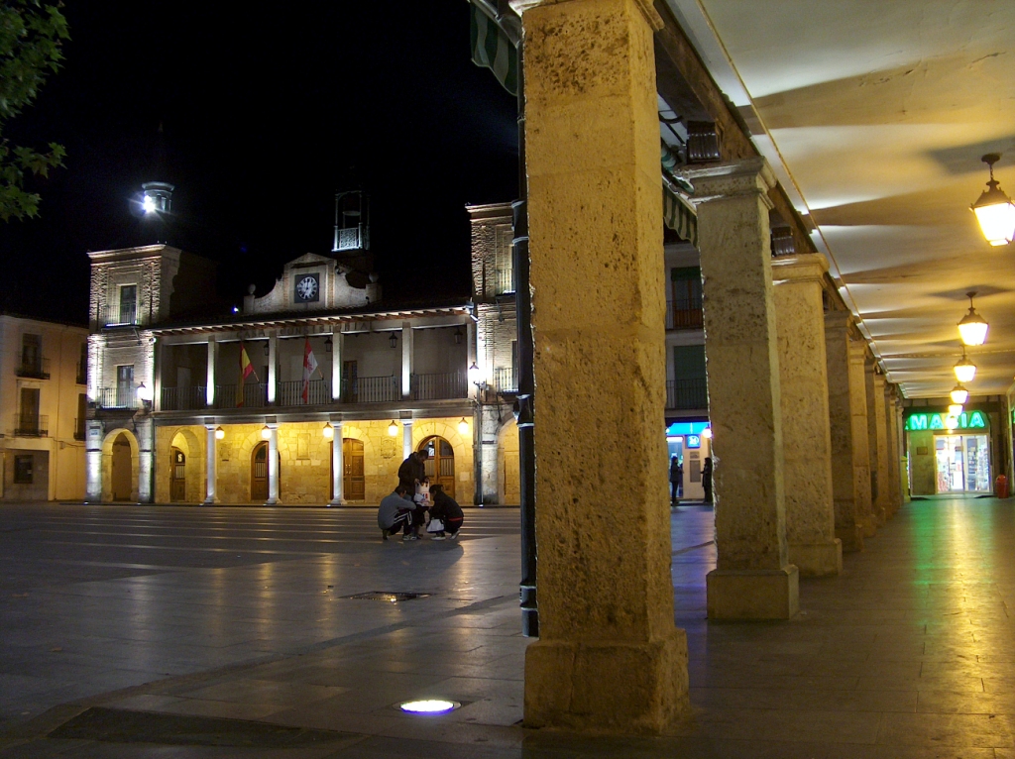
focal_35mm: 37
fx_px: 1084
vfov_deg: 38.6
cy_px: 380
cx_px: 508
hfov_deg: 50.2
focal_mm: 7.6
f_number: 2.8
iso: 200
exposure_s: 1/8
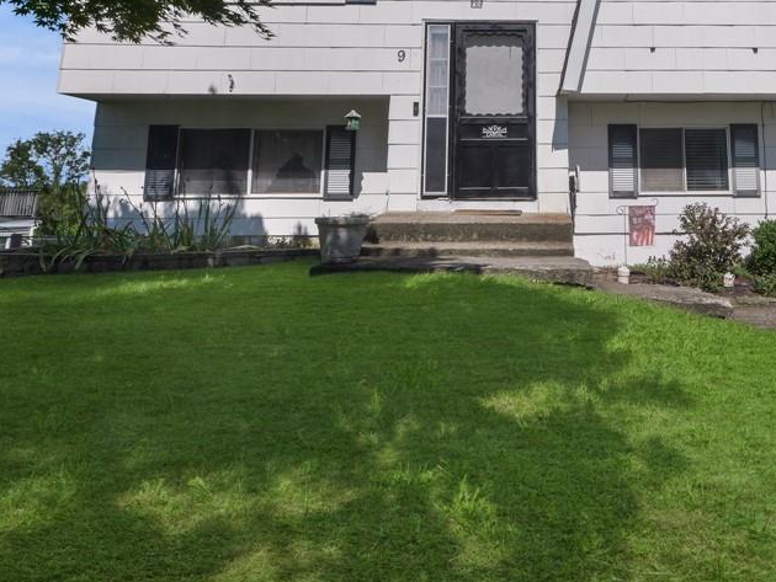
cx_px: 567
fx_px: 583
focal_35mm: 26
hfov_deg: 63.9
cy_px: 117
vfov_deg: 50.0
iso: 400
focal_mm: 8
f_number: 8
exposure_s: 1/500
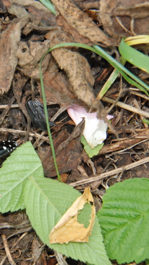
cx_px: -10
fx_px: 2407
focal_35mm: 343
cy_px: 133
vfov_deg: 6.3
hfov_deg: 3.5
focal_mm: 145
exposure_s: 1/200
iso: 1600
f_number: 16
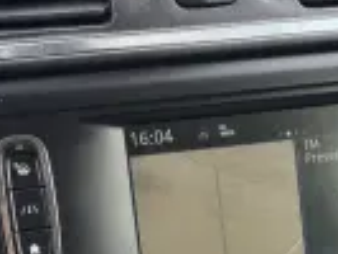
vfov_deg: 11.2
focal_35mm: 130
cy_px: 295
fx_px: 1271
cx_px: 262
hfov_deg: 15.1
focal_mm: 6.76
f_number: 1.78
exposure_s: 1/329
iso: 80
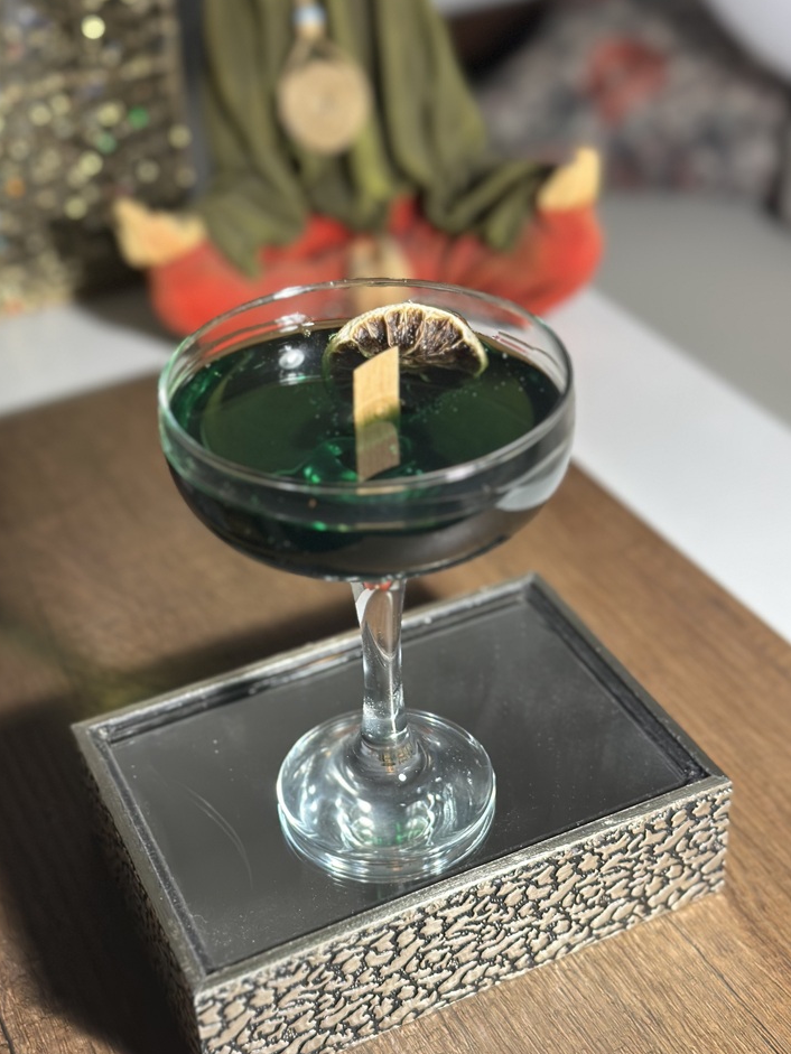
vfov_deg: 37.5
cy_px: 544
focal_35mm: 51
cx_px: 374
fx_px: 1553
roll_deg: +3.3
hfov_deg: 28.6
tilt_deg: -36.2
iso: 320
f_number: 1.78
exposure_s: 1/50
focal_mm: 6.86
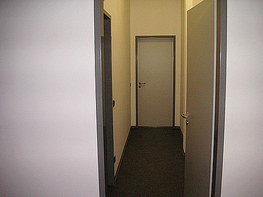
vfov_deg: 38.7
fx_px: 281
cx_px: 132
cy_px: 98
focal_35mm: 37
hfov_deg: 50.1
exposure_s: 1/45
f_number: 2.8
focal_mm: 6.1
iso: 160
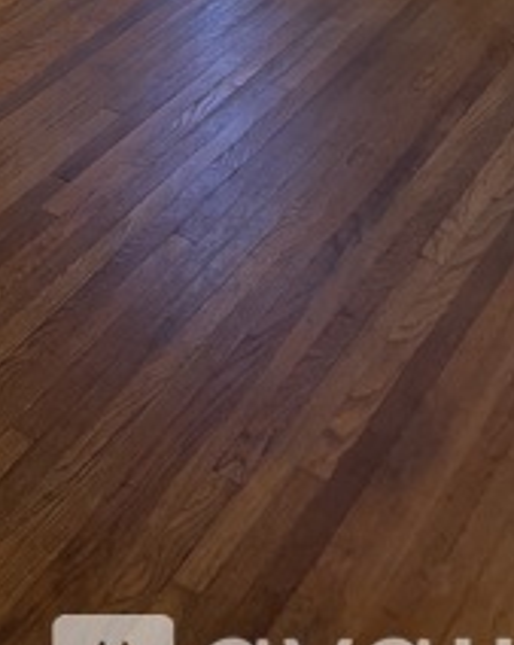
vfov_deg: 20.8
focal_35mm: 80
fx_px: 1525
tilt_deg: -17.1
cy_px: -278
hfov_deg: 17.5
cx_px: -216
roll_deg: -0.4
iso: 250
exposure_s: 1/60
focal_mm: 5.1
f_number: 1.6
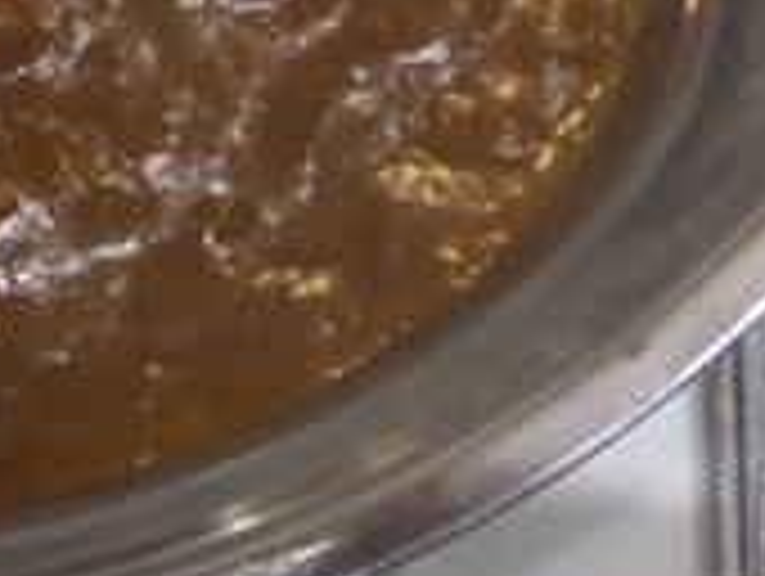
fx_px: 2412
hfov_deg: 16.8
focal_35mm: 109
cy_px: -225
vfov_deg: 13.0
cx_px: -270
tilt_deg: -59.2
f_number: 2.2
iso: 40
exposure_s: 1/60
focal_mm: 4.15
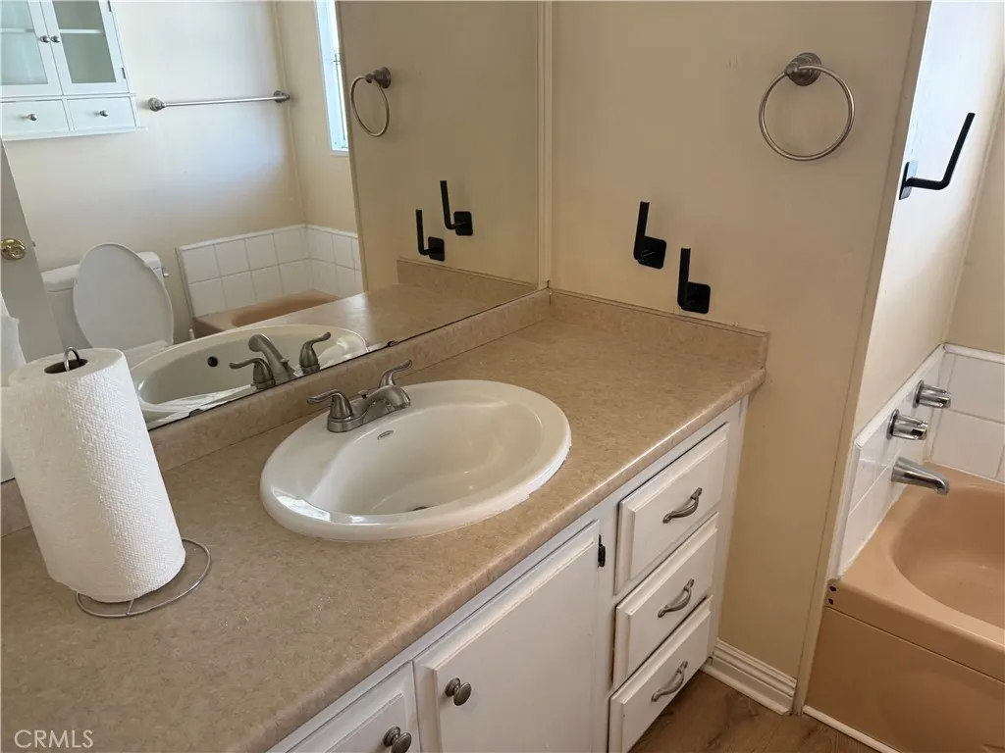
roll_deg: +1.0
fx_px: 697
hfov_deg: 71.6
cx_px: 502
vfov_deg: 56.8
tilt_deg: -23.2
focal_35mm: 24
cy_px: 376
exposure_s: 1/120
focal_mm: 6.76
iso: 200
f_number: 1.78
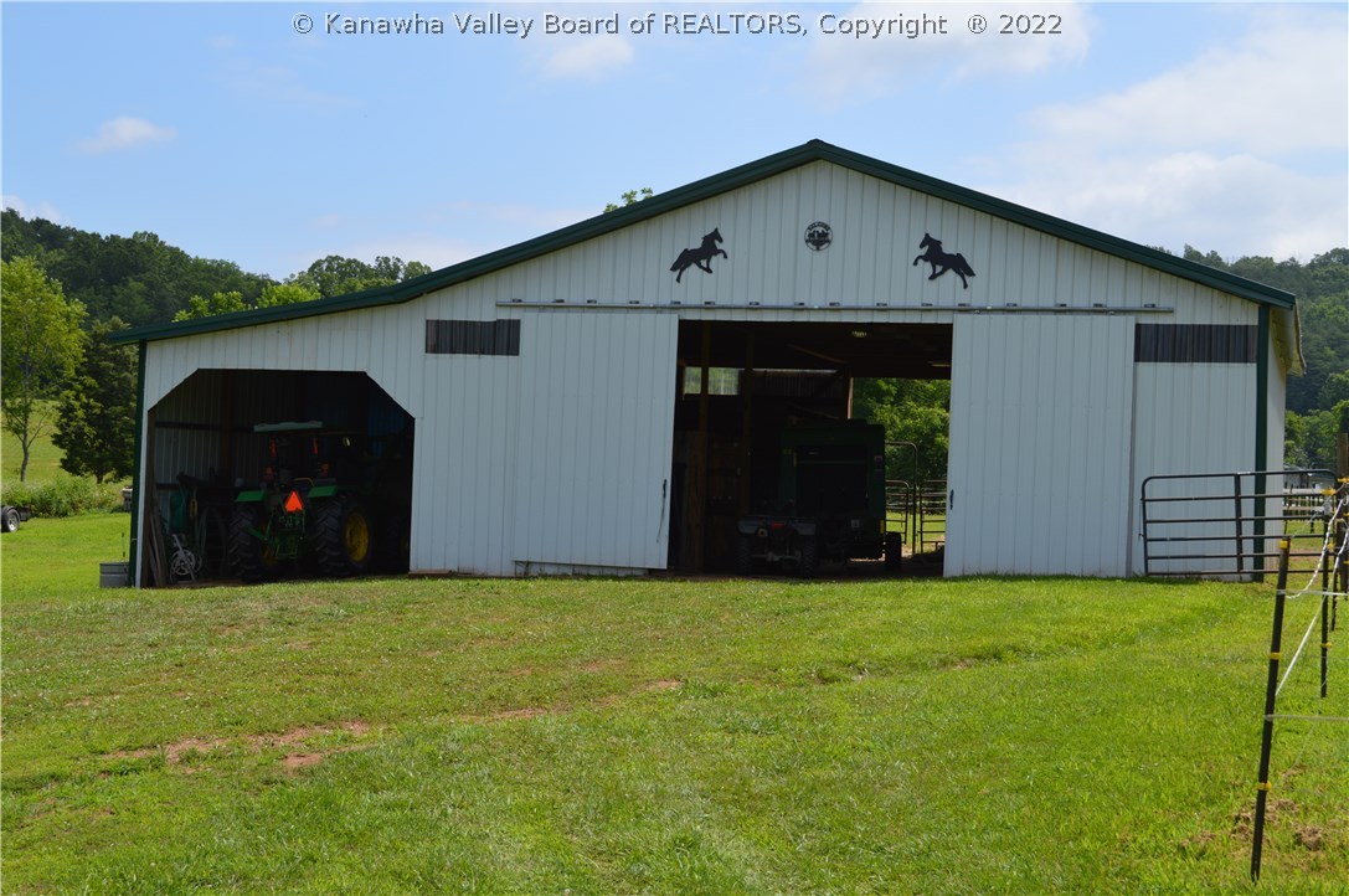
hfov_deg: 38.9
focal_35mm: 51
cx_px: 674
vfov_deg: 26.4
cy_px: 448
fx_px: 1909
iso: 100
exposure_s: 1/250
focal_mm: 34
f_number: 8
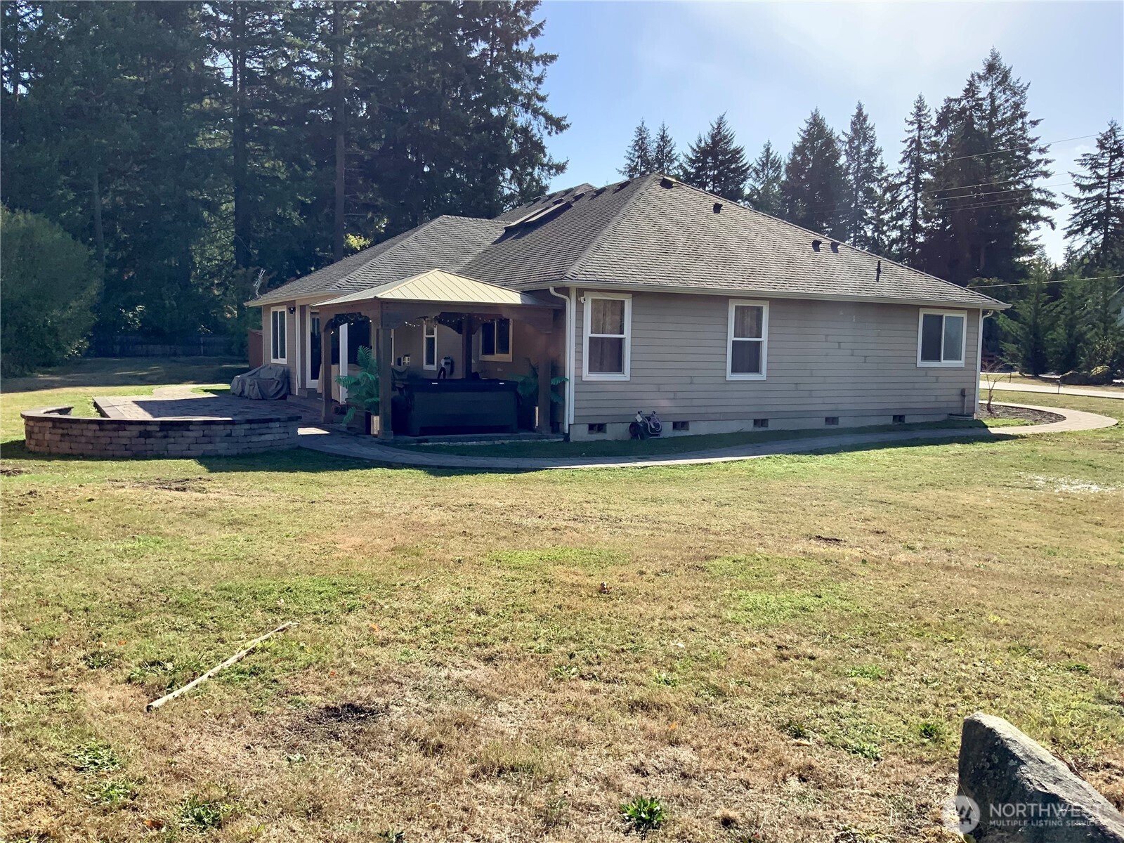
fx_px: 942
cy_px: 422
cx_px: 562
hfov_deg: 61.7
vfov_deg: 48.2
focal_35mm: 29
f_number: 1.8
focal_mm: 3
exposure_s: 1/1098
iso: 16
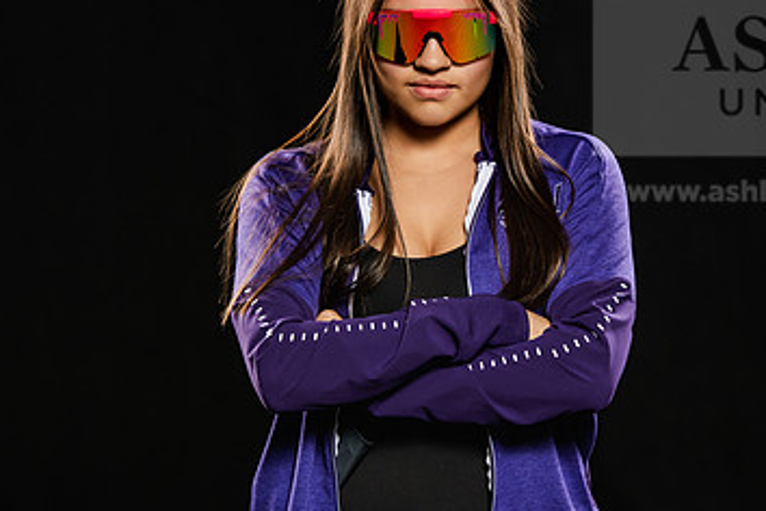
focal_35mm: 200
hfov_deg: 10.3
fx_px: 4255
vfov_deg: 6.9
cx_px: 528
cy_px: 237
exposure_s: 1/250
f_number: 5.6
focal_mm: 122
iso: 320
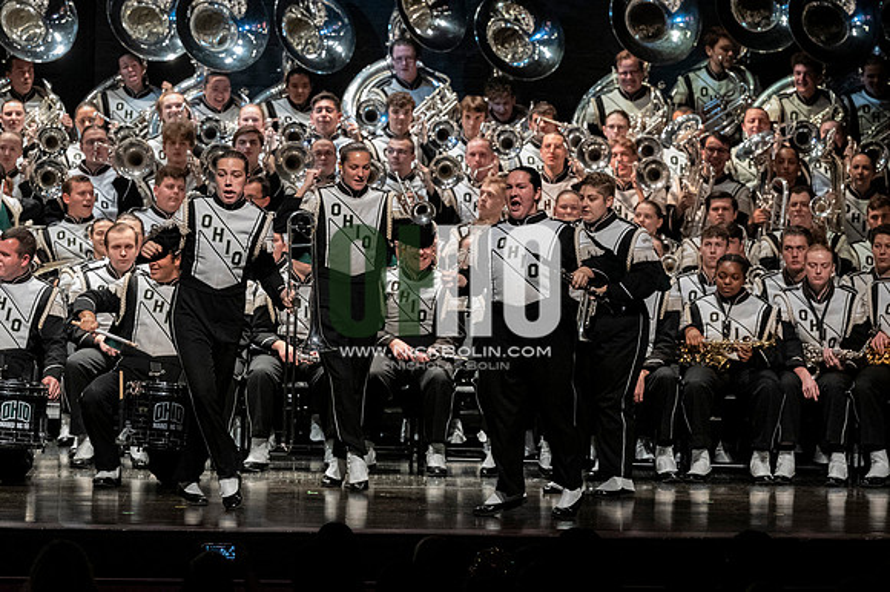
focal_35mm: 210
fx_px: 5189
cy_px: 296
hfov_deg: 9.8
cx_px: 445
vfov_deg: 6.5
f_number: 4
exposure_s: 1/500
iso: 4000
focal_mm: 140
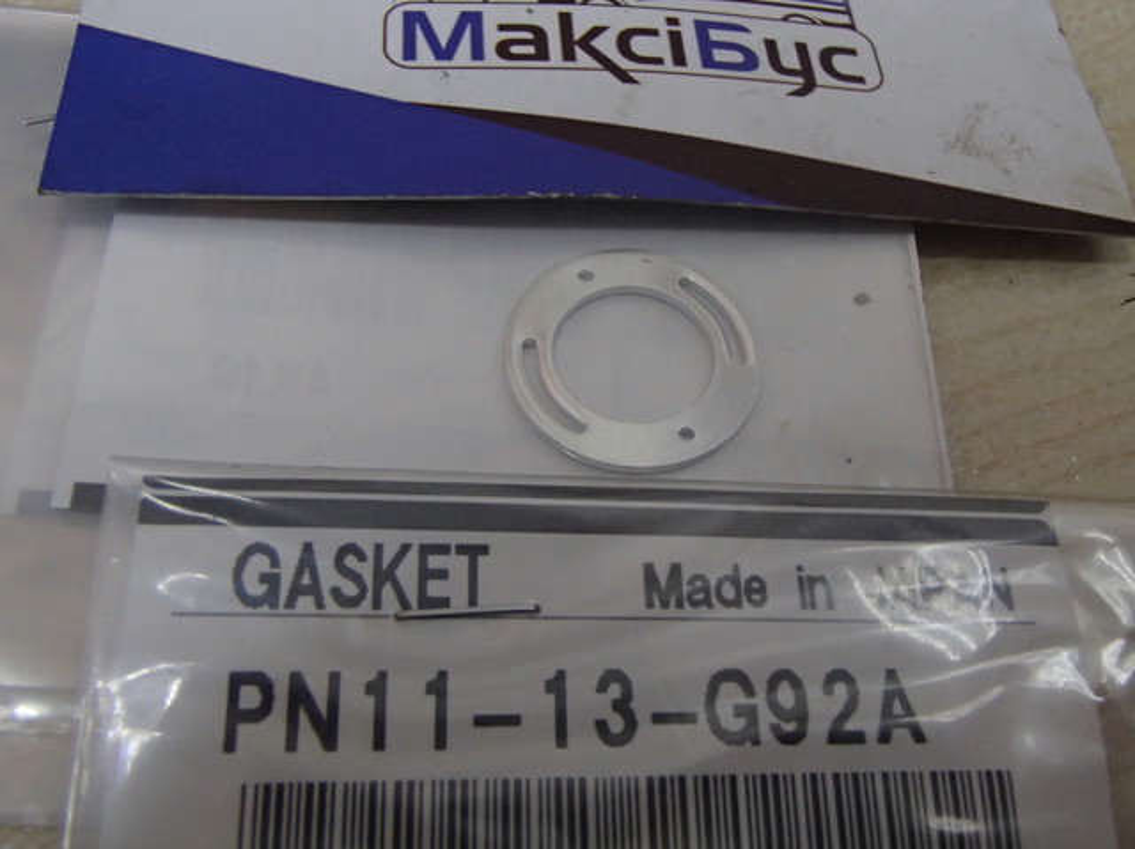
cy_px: 424
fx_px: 1212
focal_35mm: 37
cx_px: 568
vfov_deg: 38.6
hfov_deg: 50.2
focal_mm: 6.64
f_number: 4.7
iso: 800
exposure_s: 1/60
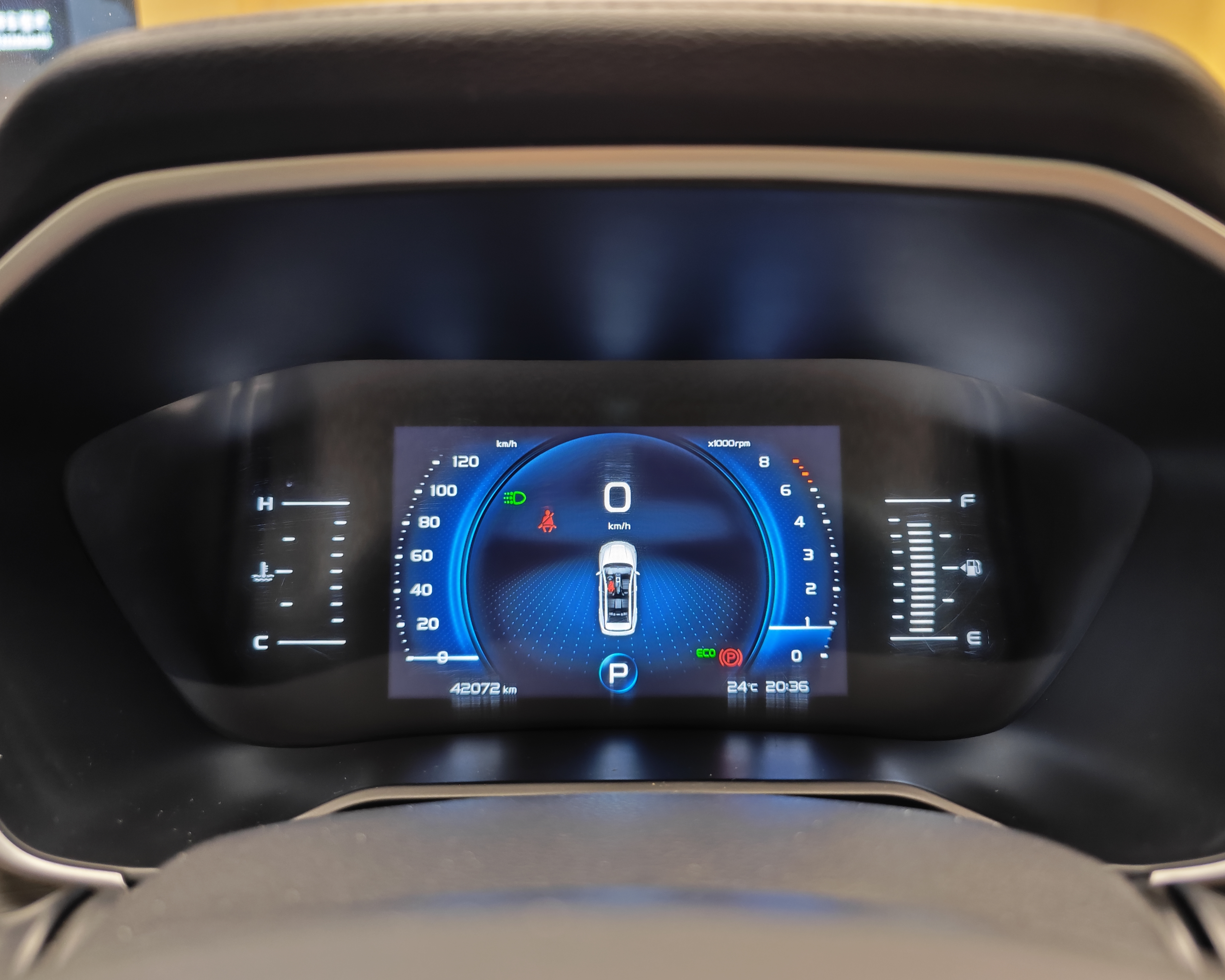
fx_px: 870
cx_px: 618
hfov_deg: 70.3
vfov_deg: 58.8
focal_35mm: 24
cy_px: 489
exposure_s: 1/33.3
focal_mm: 8.7
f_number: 1.9
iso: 1600
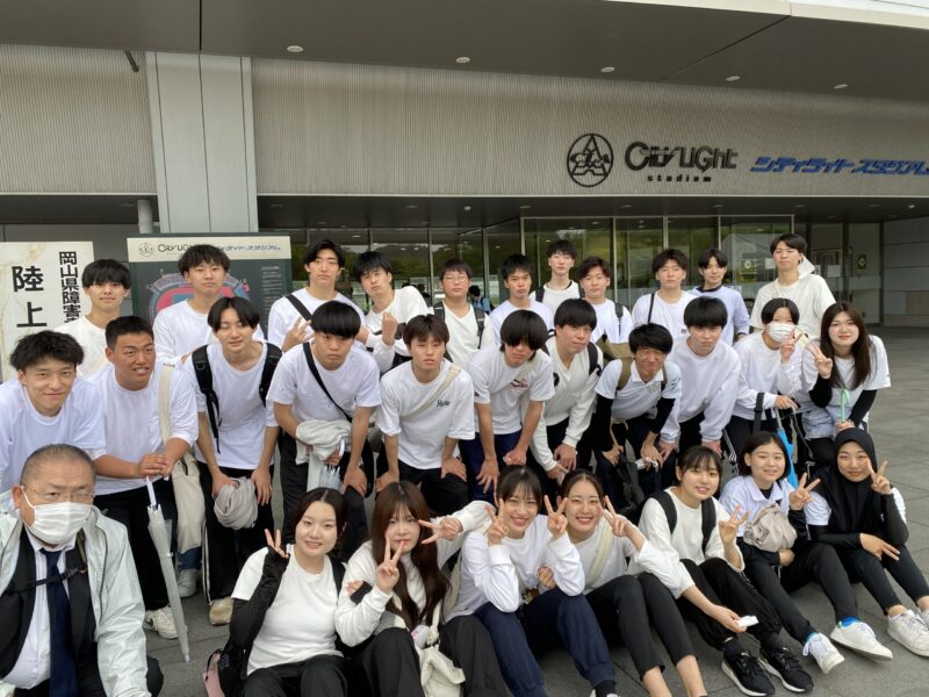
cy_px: 348
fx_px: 698
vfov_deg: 53.1
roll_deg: +2.7
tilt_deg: -5.4
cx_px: 464
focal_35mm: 26
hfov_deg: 67.3
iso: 32
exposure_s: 1/248
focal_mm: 4.25
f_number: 1.8
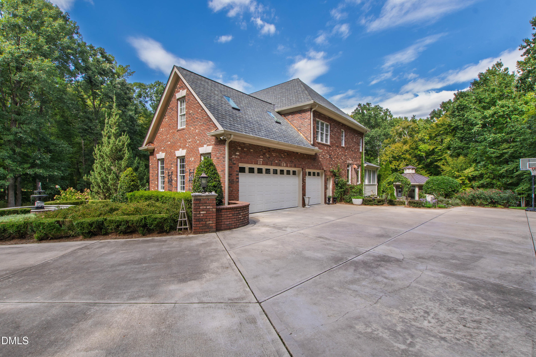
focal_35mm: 15
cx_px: 268
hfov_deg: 100.4
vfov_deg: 77.3
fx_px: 223
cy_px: 178
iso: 160
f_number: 9
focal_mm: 10
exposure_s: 1/80
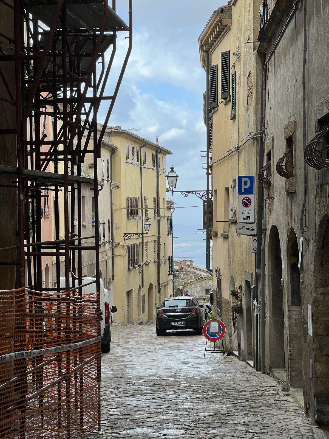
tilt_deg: -0.7
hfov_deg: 19.1
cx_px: 164
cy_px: 220
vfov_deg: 25.3
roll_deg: +0.6
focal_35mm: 77
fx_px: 976
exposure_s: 1/212
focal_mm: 9
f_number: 2.8
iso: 32
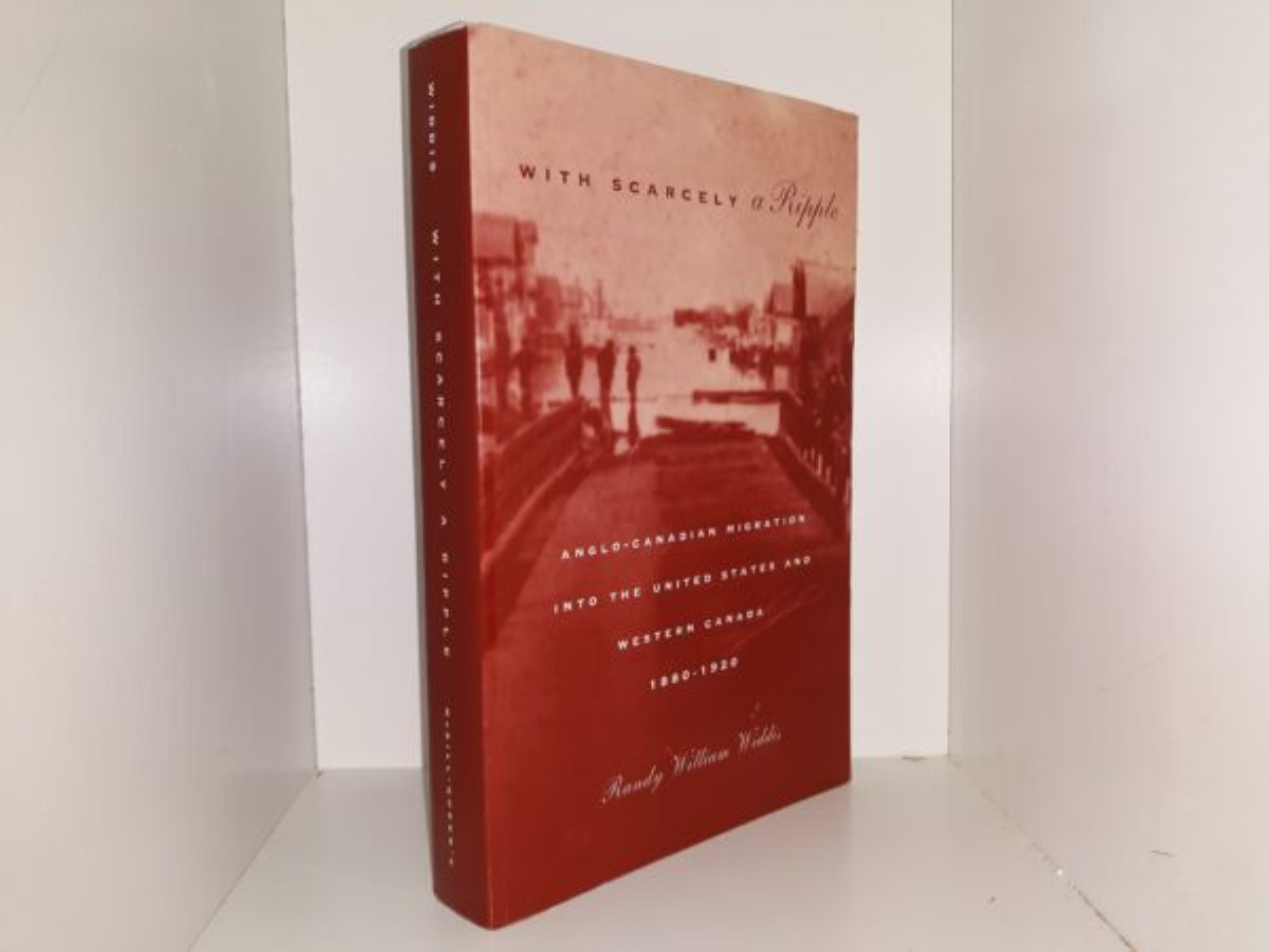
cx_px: 634
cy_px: 476
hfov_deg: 63.4
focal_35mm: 28
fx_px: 1026
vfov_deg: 49.7
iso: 40
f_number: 1.7
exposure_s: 1/120
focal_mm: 3.7
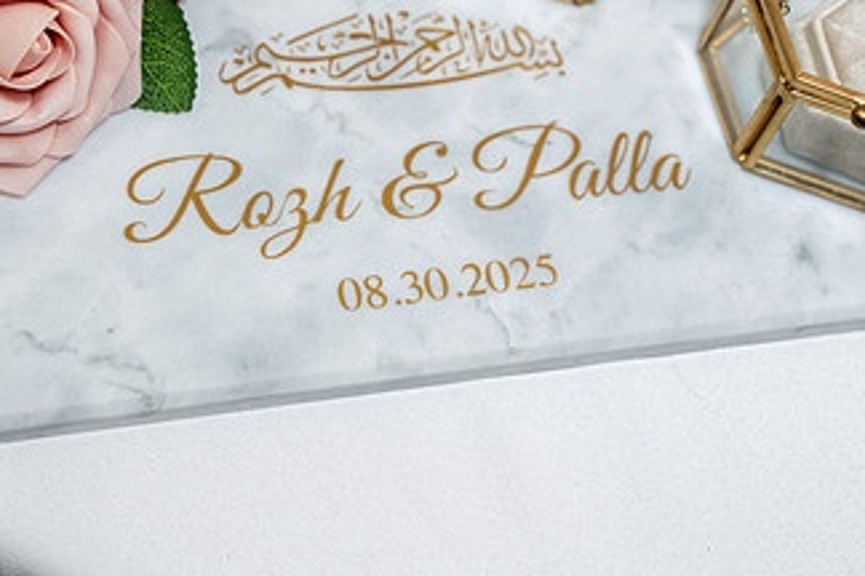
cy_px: 111
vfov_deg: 17.6
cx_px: 344
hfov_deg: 26.3
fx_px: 1850
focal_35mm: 77
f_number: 3.2
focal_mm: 43
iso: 1600
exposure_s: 1/200
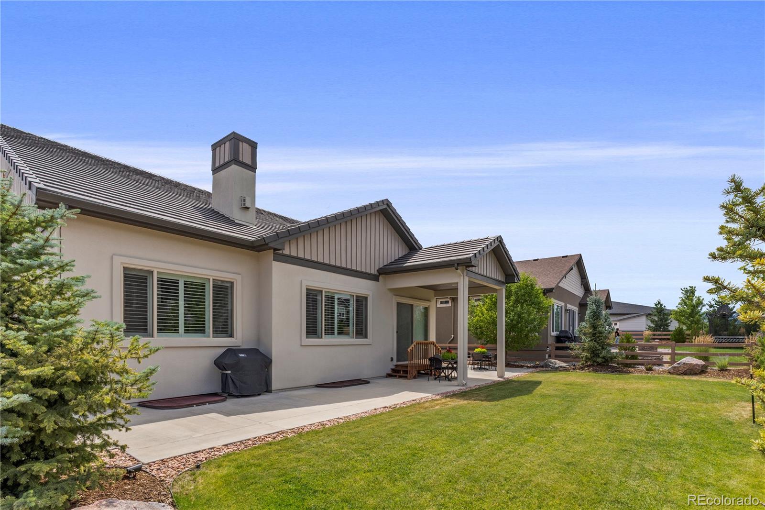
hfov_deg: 97.6
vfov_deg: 74.6
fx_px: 335
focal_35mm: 16
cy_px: 255
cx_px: 382
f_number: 8
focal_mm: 10.5
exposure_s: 1/250
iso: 125
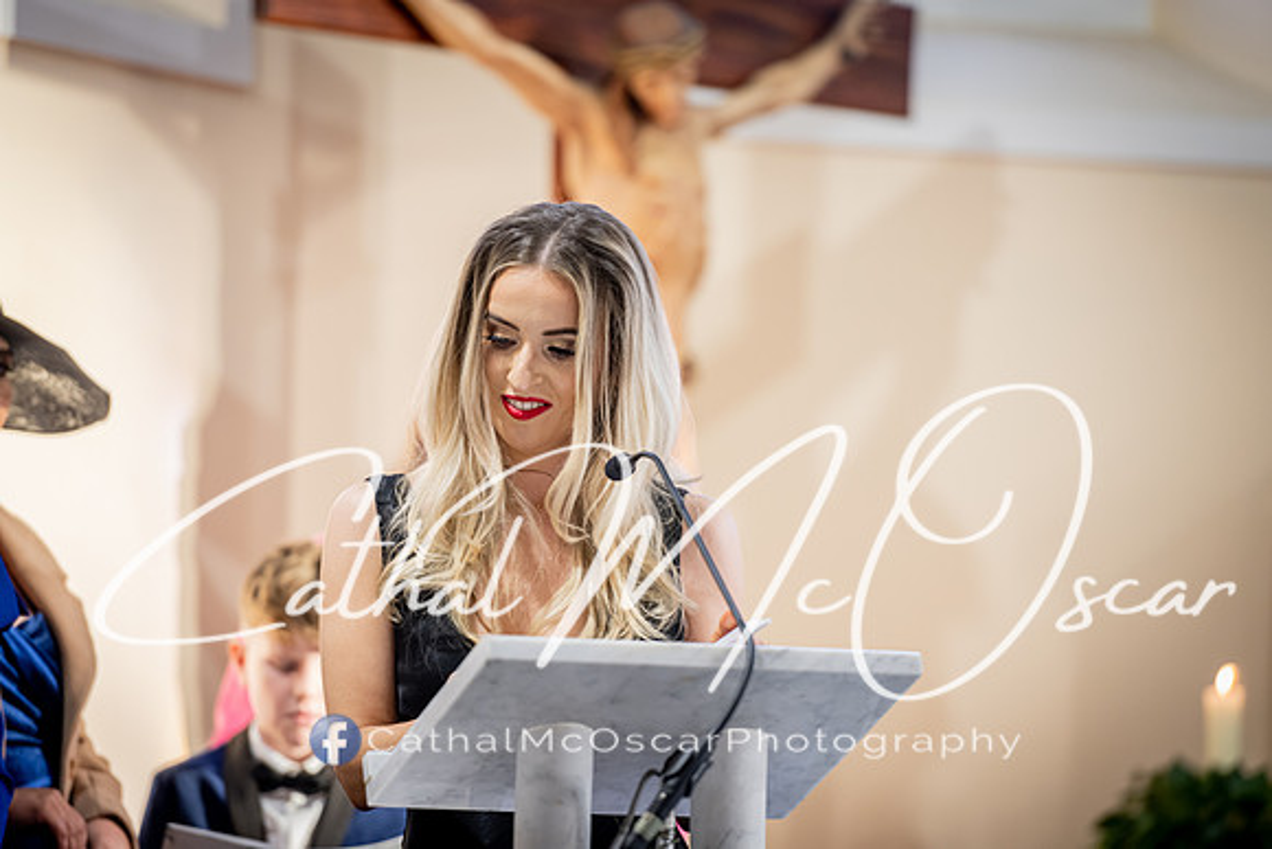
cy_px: 424
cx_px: 636
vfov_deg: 7.0
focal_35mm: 195
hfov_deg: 10.5
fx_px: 6891
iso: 1000
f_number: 2.8
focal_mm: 195
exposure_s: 1/100
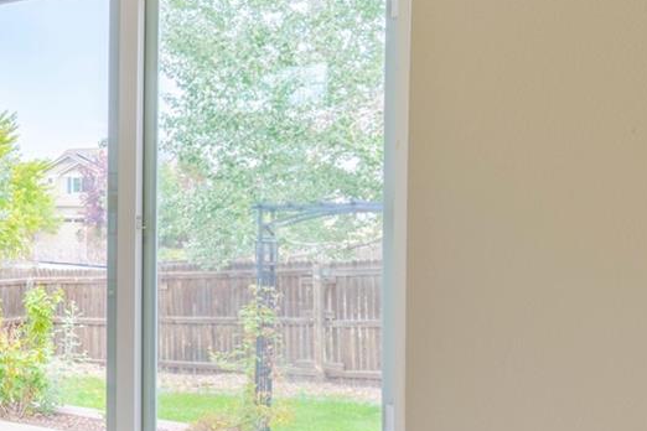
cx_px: -120
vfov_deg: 27.5
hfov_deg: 33.3
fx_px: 881
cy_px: 216
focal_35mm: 49
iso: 80
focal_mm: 16
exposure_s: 1/250
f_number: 6.3
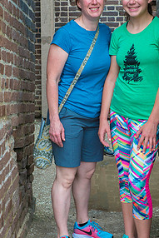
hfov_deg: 15.5
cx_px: 85
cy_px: 87
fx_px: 582
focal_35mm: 88
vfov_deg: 23.0
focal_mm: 56
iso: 800
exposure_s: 1/400
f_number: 10
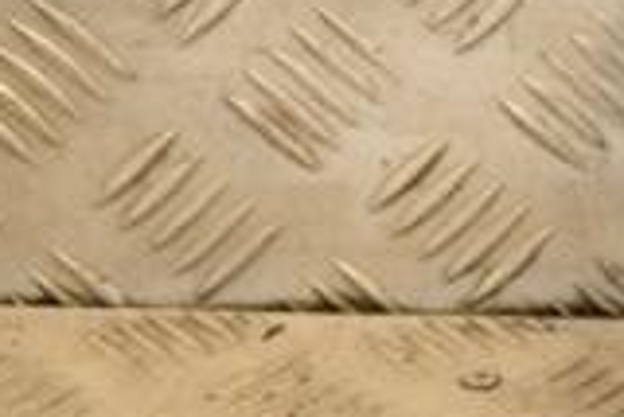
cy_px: 8
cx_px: 1150
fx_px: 6055
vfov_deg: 3.9
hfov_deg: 5.8
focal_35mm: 349
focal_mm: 62
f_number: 5.3
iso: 800
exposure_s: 1/125
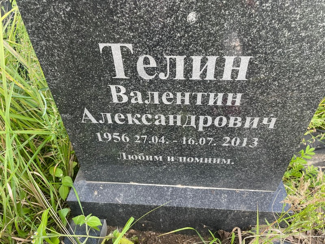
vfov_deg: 53.1
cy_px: 122
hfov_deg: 67.3
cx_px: 162
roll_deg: -1.5
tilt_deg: -37.8
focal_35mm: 26
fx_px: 244
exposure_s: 1/183
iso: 32
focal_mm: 4.2
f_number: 1.6
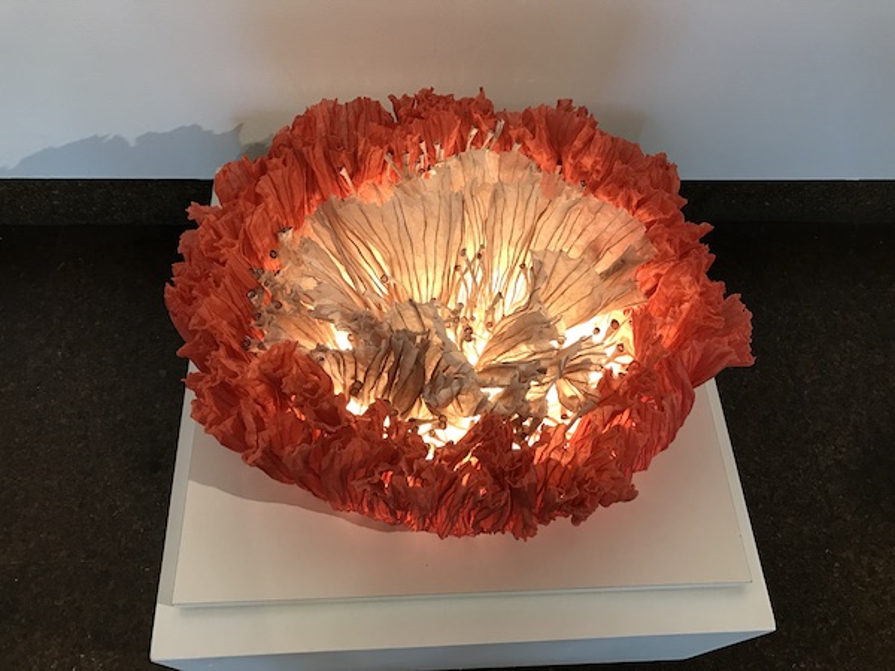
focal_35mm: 28
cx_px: 448
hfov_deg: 63.4
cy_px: 336
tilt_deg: -61.3
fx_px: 724
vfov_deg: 49.7
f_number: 1.8
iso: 40
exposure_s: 1/20
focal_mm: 3.99
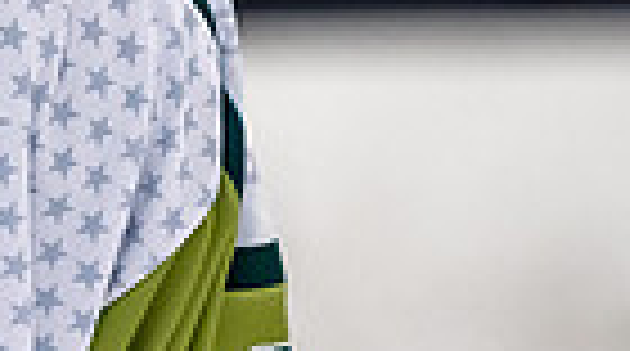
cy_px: -383
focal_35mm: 1456
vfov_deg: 0.8
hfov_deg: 1.5
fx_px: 24267
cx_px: -465
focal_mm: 195
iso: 2000
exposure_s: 1/800
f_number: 3.2
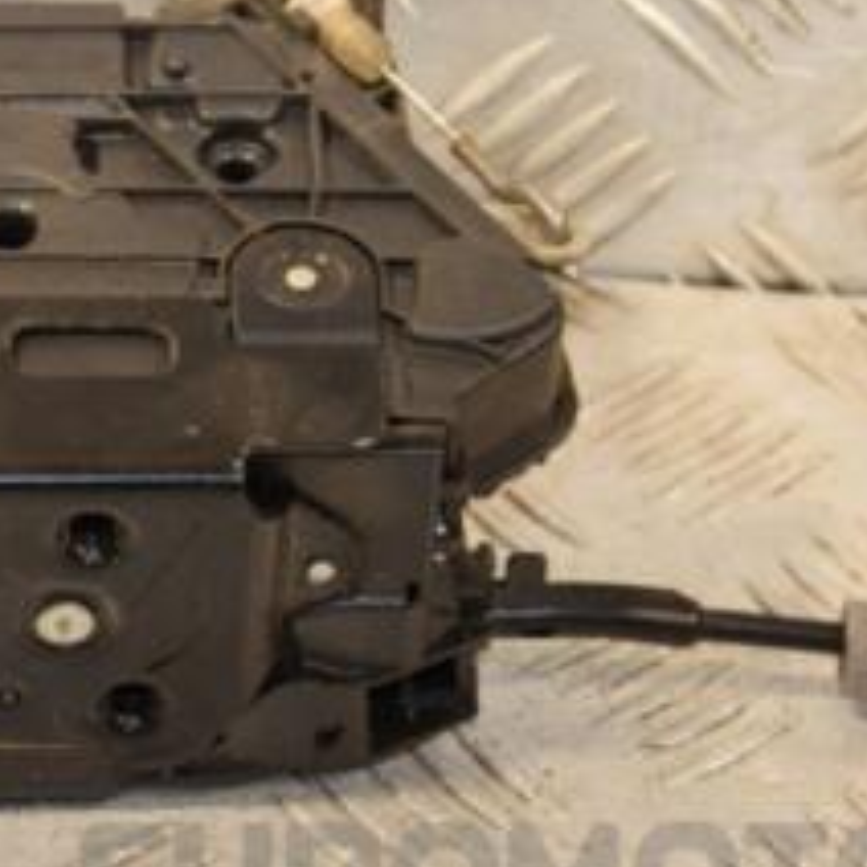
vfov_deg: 7.4
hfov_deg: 7.3
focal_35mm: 238
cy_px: 339
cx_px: 4
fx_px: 6744
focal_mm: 66
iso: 800
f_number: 5.3
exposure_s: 1/160
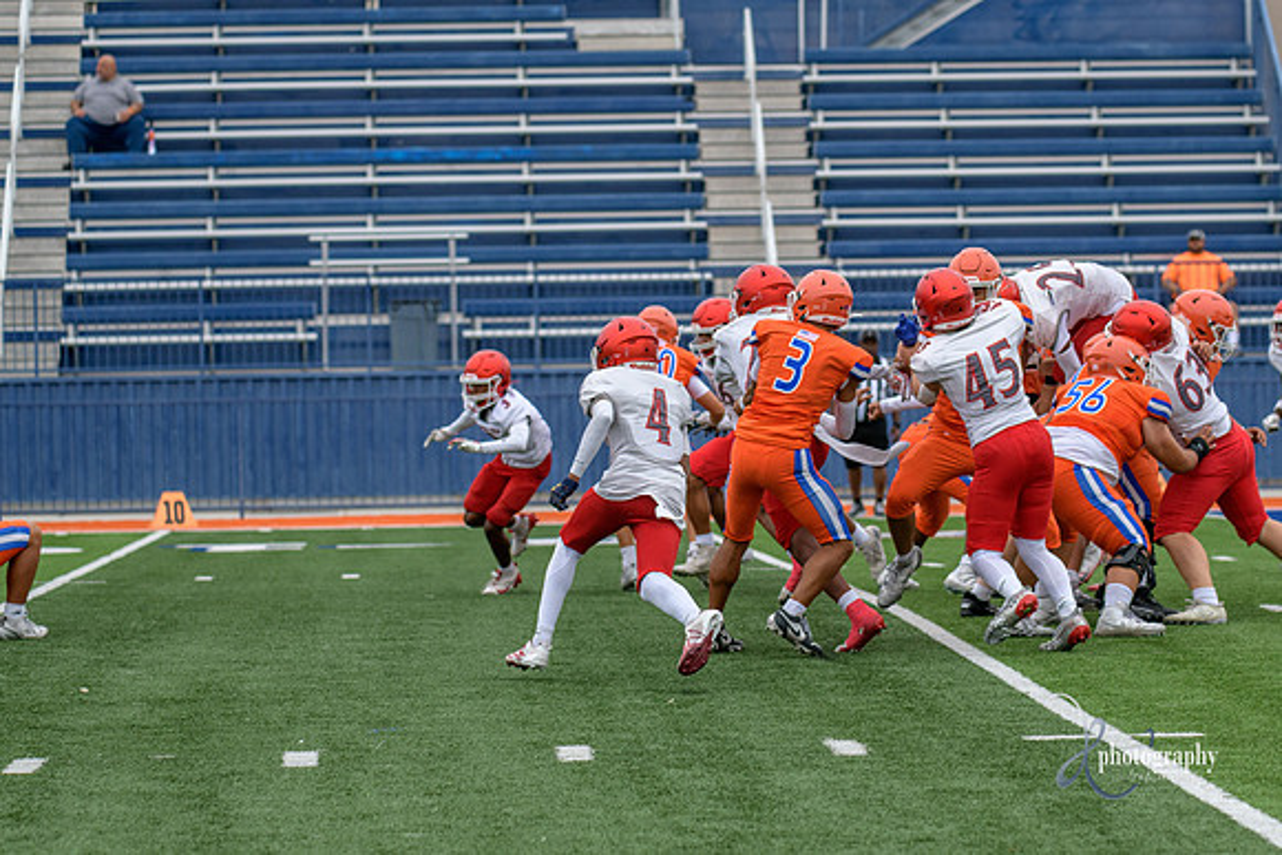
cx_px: 838
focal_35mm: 157
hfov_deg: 13.1
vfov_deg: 8.8
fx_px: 5587
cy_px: 411
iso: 400
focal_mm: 120
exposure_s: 1/1000
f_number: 3.5
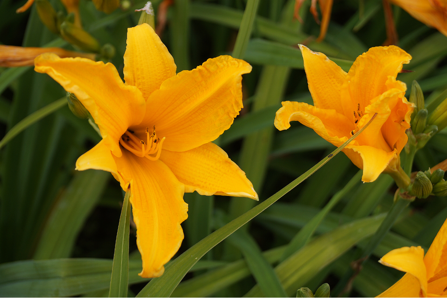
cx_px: 224
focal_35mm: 68
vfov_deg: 20.2
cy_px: 149
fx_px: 838
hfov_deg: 29.9
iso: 100
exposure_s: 1/200
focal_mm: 45
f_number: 6.3
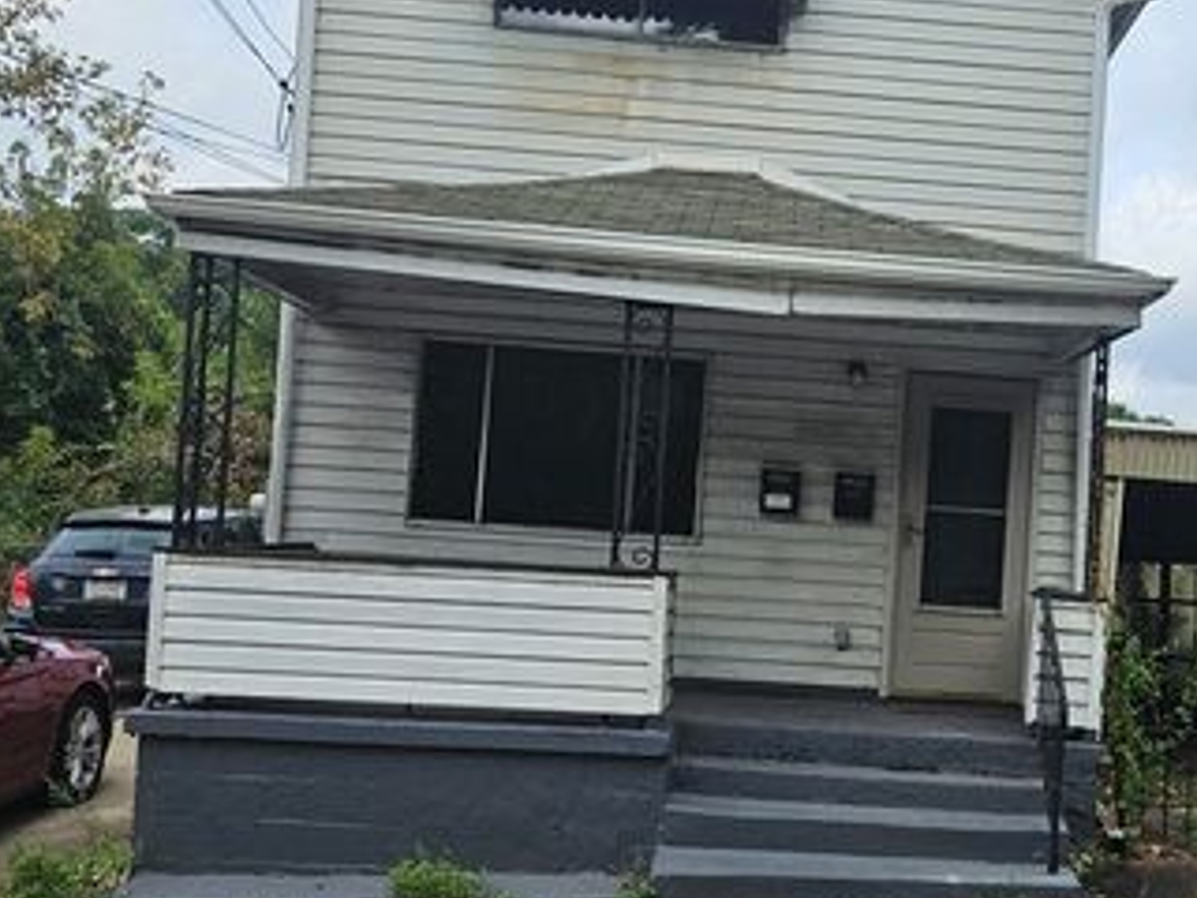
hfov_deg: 38.7
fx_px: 1660
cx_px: 890
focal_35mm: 48
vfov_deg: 30.3
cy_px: 462
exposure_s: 1/2000
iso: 40
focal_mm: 5.4
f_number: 1.8
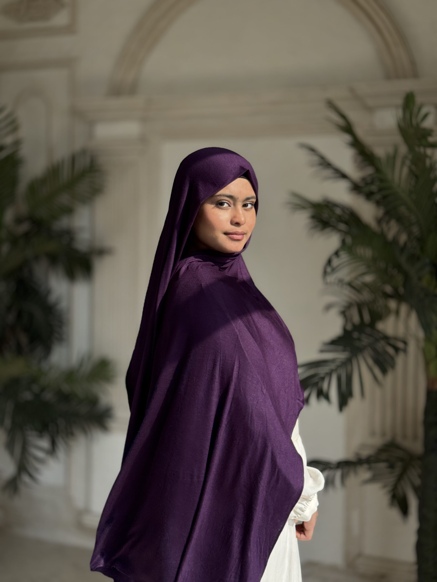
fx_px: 808
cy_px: 291
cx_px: 218
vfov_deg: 39.7
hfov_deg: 30.3
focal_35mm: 48
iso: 64
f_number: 1.78
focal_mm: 6.76
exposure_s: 1/2110
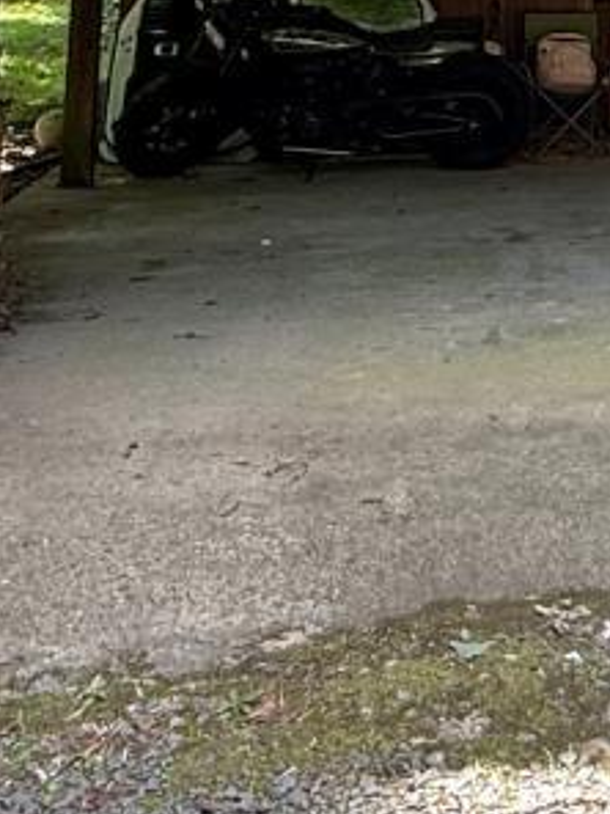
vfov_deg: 23.8
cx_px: 827
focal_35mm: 71
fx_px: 1668
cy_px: -268
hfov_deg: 19.0
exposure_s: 1/99
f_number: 2.2
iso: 100
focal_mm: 2.22
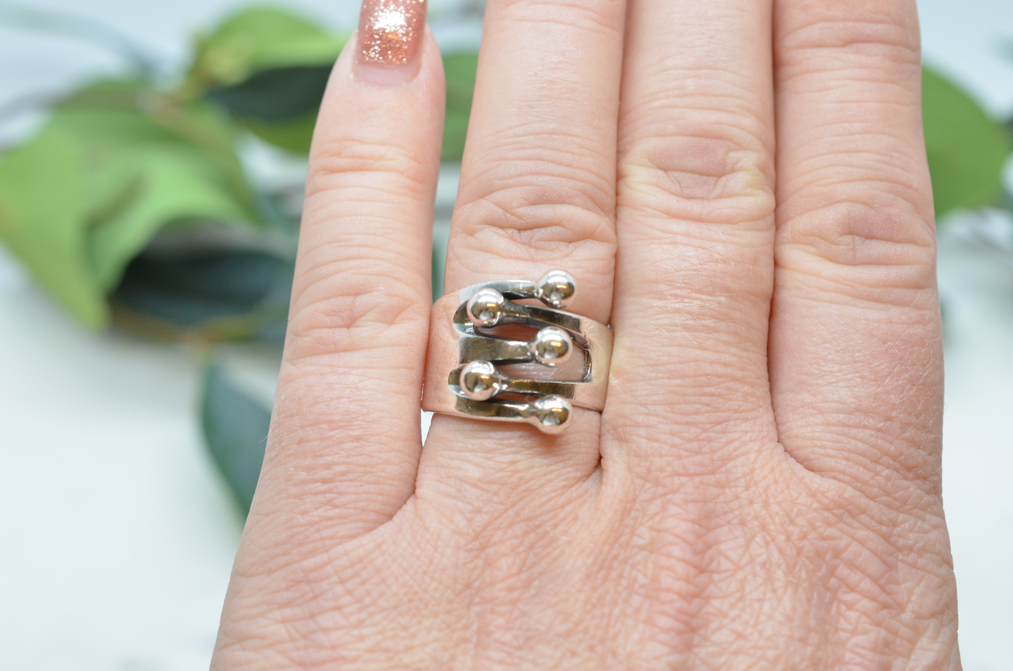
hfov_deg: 33.5
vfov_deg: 22.5
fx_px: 1685
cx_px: 506
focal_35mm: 60
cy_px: 336
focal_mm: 40
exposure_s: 1/100
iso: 1000
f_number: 9
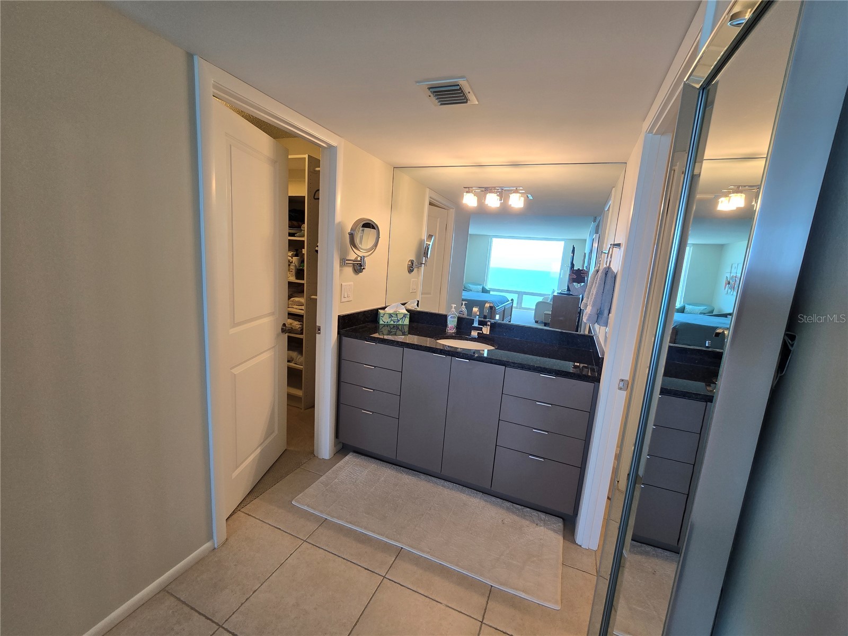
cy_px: 318
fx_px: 318
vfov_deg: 89.9
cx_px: 424
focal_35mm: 13
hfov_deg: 106.2
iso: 125
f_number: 2.2
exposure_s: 1/60
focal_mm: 2.2
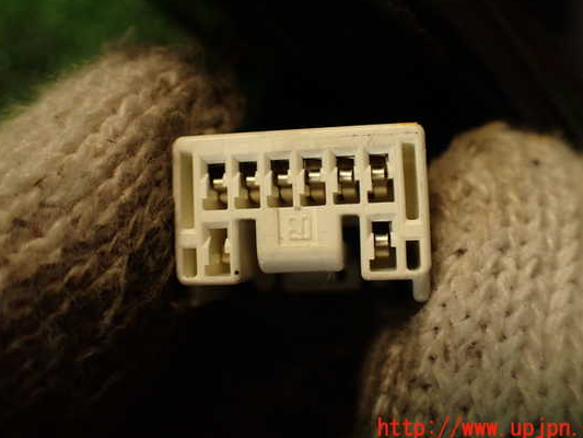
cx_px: 296
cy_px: 196
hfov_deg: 51.3
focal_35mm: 36
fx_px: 606
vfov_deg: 39.6
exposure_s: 1/50
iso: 200
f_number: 2.4
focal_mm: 5.79
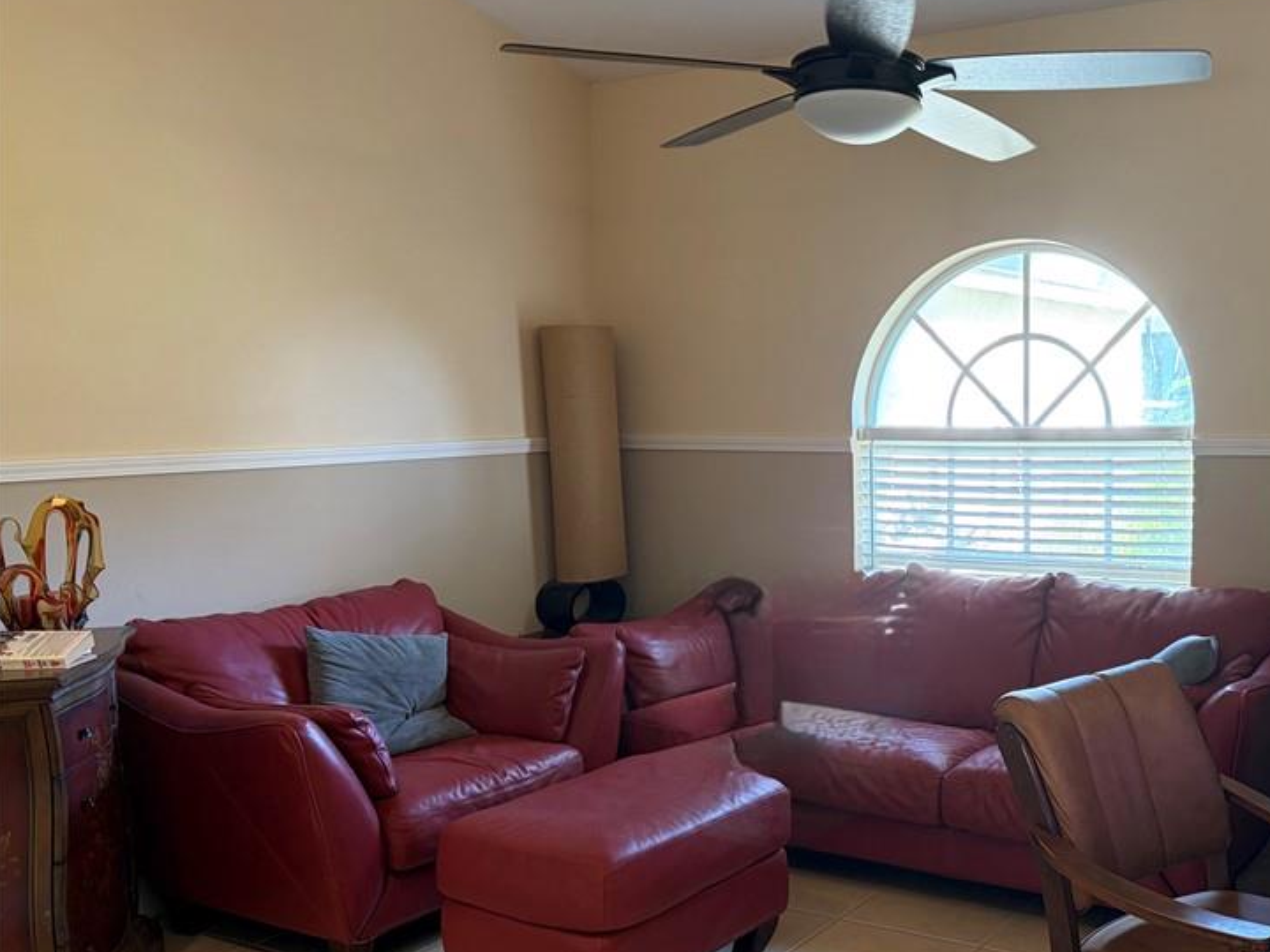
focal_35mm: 37
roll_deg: -0.6
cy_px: 541
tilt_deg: -5.2
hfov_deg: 48.8
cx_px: 900
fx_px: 1357
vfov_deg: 38.6
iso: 160
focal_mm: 5.96
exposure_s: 1/60
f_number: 1.6
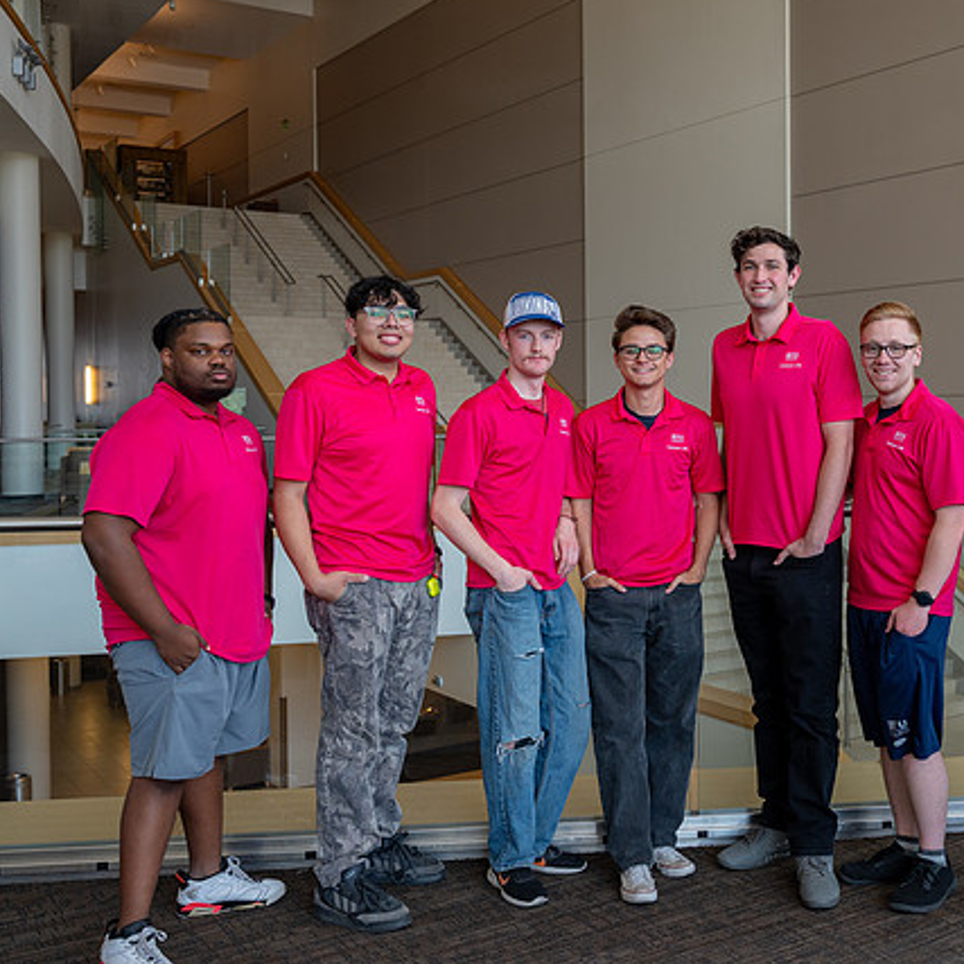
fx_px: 1292
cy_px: 426
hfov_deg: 40.2
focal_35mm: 41
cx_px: 669
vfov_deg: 40.9
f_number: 4
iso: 320
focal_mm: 26.5
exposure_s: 1/200
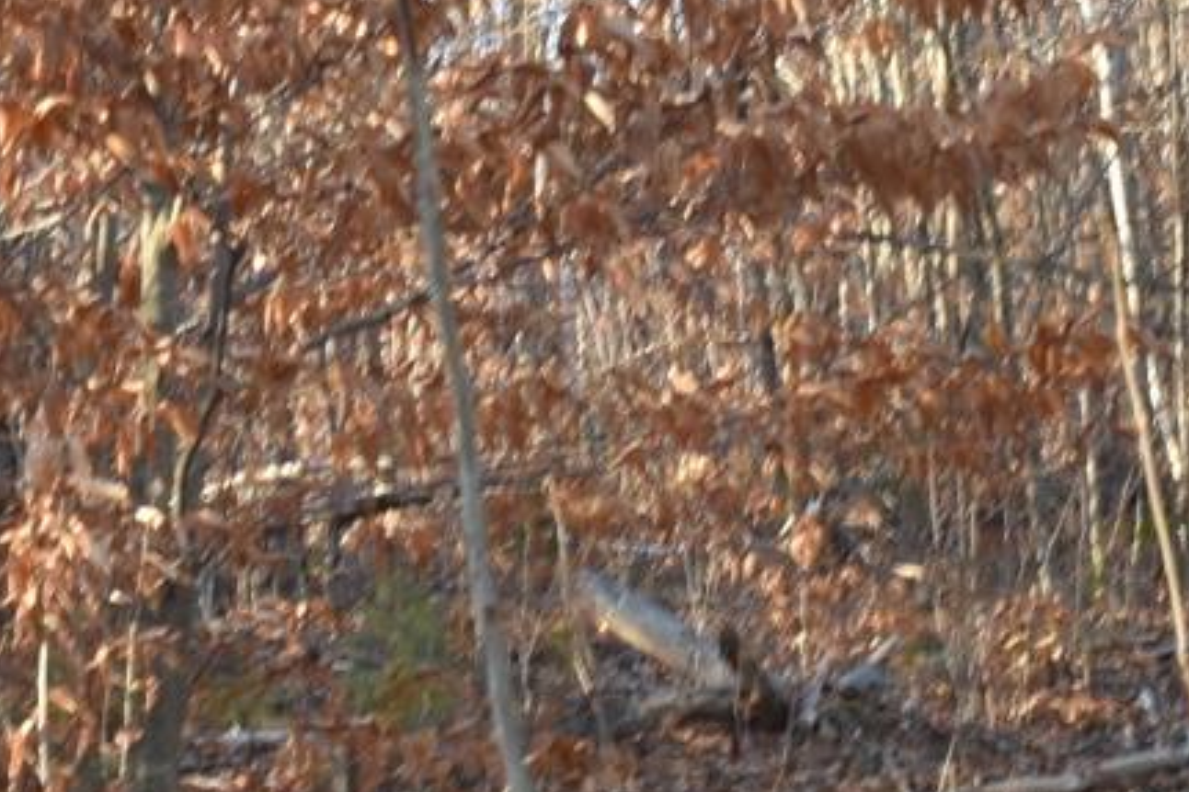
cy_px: 367
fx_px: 6207
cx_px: -121
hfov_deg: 10.8
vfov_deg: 7.3
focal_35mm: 188
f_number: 5.6
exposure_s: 1/40
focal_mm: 18
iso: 100
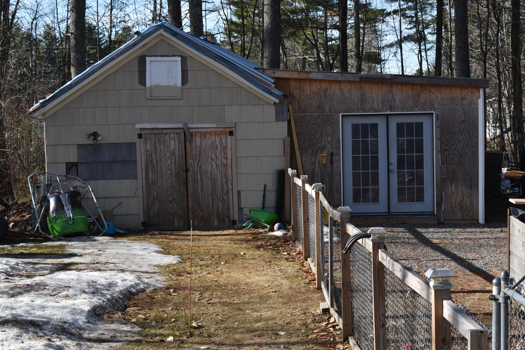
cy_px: 175
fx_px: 1050
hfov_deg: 28.1
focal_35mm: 72
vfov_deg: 18.9
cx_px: 262
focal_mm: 48
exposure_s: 1/320
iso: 200
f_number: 9
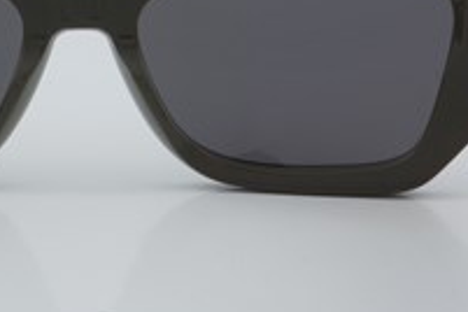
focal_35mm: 149
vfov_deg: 9.2
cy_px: 58
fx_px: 1937
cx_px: 79
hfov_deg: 13.7
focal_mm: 50
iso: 100
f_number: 29
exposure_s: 1/4
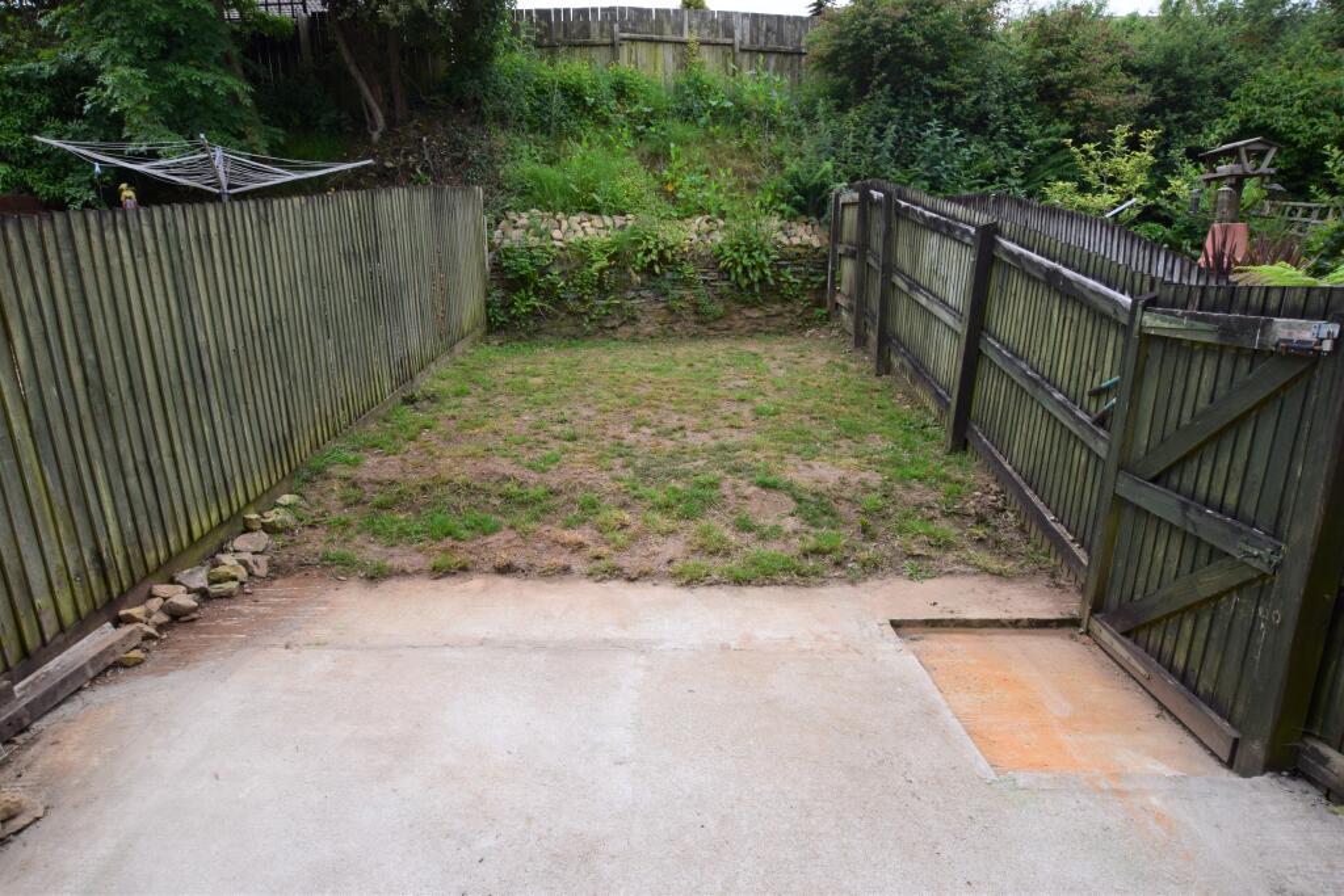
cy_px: 448
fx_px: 672
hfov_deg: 90.0
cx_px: 672
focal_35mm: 18
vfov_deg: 67.4
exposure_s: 1/160
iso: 400
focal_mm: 12
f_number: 9
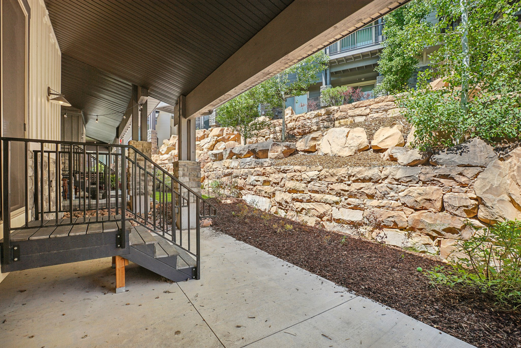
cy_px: 174
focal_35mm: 16
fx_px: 232
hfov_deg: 96.7
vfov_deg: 73.8
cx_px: 260
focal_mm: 16
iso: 100
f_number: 8
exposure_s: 1/80
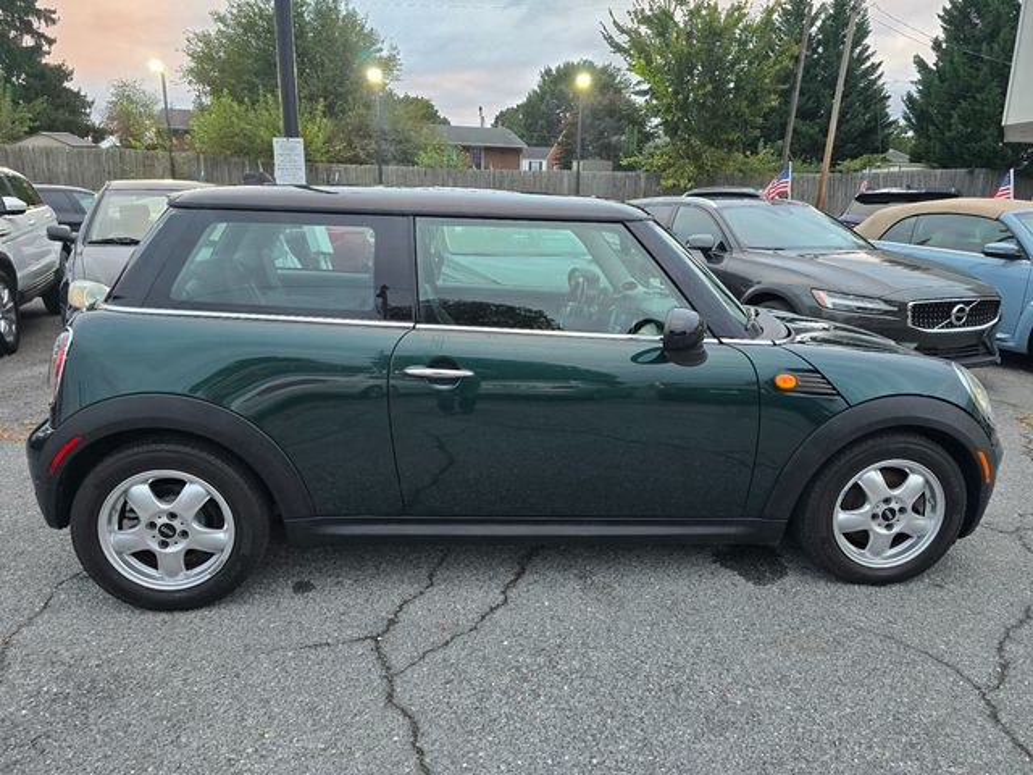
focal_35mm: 23
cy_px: 388
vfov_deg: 58.9
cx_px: 516
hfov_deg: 73.9
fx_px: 686
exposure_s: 1/120
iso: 200
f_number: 1.7
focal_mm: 6.3
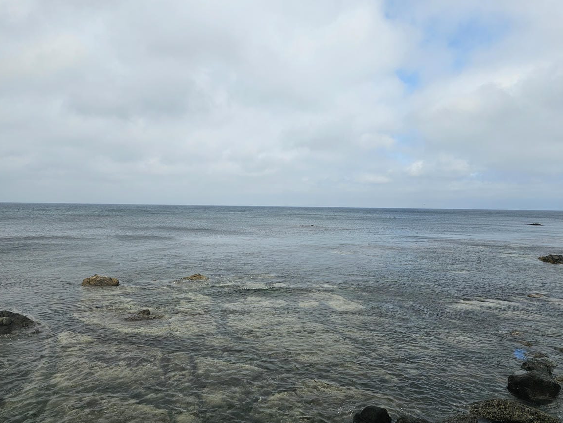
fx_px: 390
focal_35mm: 24
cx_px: 281
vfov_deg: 56.8
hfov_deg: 71.6
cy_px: 208
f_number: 1.7
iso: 10
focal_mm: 6.3
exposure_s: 1/1347
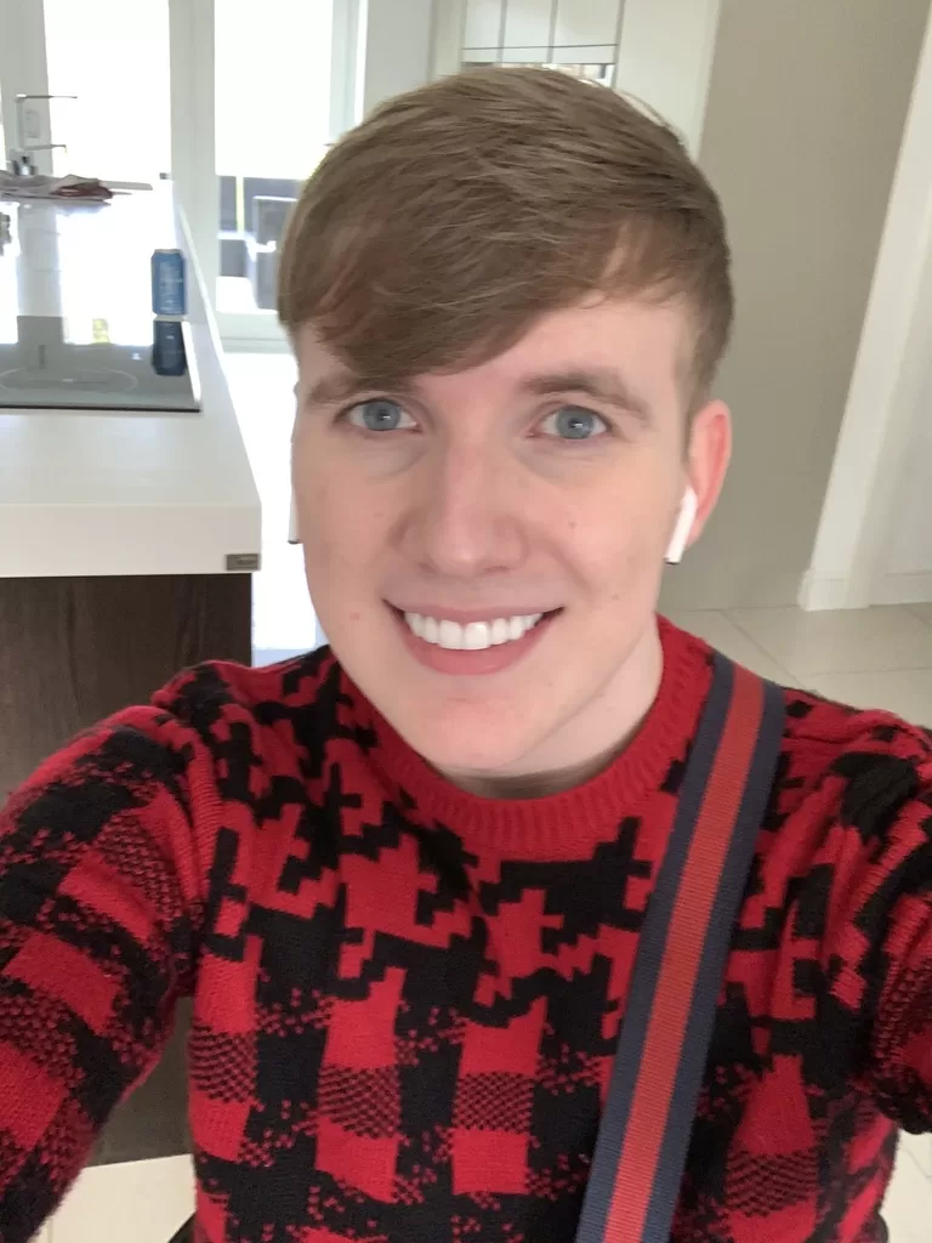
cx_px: 466
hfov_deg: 44.2
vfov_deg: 56.8
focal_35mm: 32
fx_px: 1149
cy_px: 622
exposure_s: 1/60
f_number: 2.2
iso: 100
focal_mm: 2.87
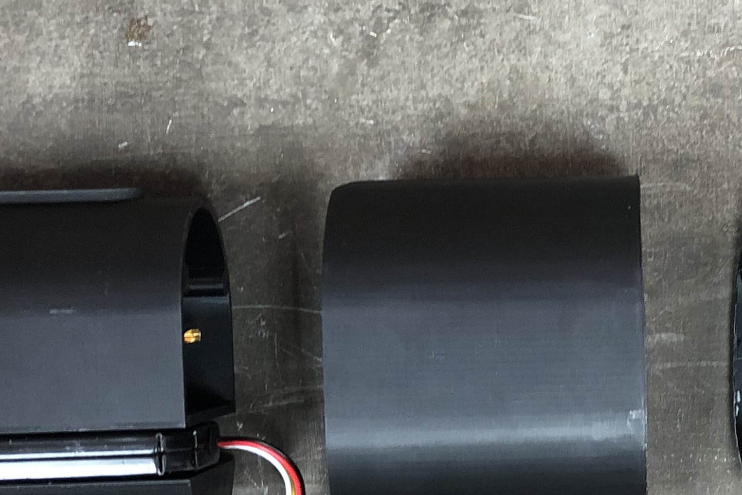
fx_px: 1587
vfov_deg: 17.6
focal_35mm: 77
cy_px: 359
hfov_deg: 25.5
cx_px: 661
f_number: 1.8
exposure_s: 1/17
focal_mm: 4
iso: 80
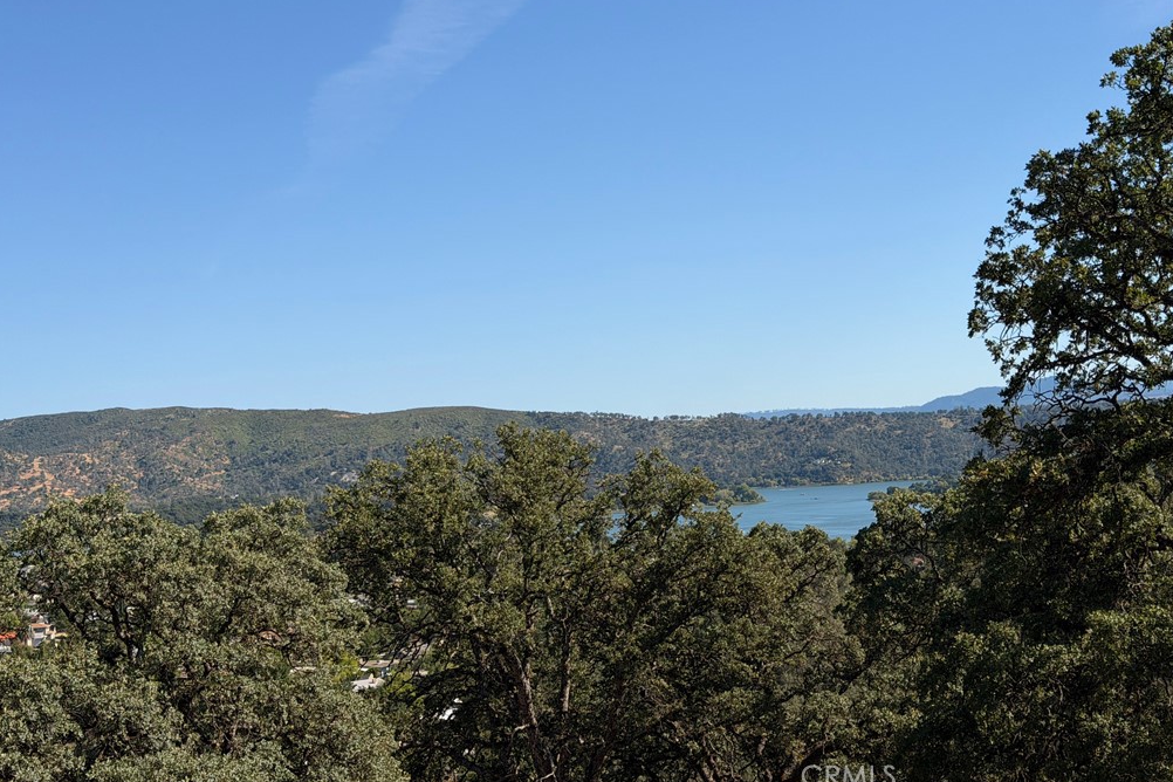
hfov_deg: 38.9
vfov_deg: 26.5
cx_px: 575
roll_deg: +3.5
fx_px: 1662
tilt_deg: +3.9
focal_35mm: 51
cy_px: 343
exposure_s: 1/6024
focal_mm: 6.76
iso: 64
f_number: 1.78
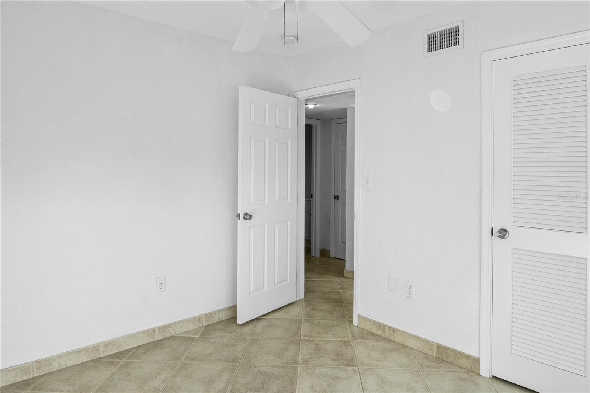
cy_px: 196
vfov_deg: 59.5
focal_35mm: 21
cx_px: 295
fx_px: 344
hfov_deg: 81.2
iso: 80
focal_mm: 14
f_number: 5
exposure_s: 1/100
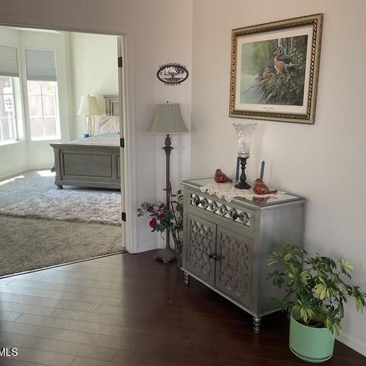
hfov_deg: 47.2
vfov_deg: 47.2
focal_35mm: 35
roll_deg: -0.2
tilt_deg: -11.7
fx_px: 419
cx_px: 179
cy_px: 182
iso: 40
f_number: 1.8
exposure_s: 1/60
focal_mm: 3
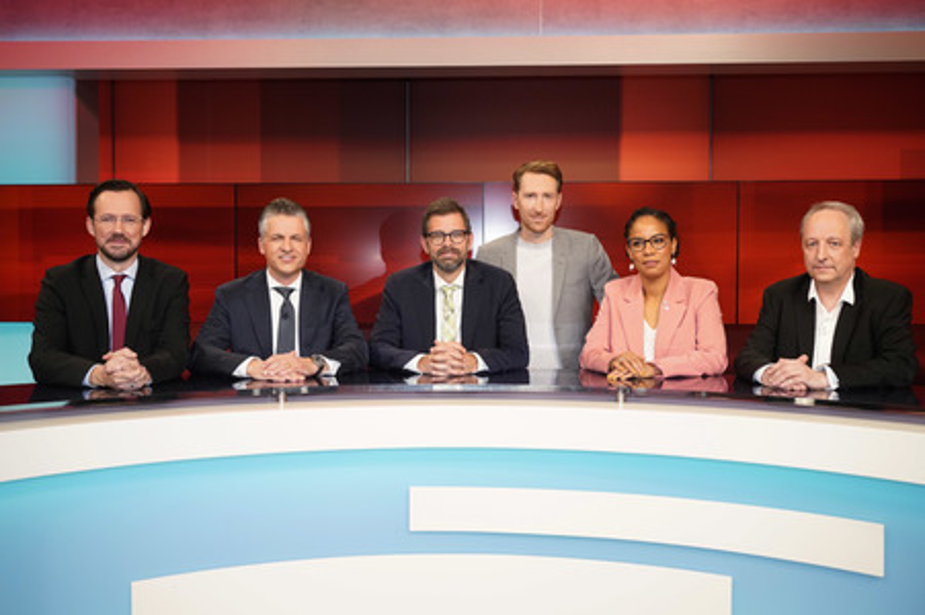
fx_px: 847
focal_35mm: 33
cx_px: 462
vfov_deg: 39.9
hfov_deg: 57.3
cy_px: 308
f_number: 5
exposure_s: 1/125
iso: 2000
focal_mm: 33
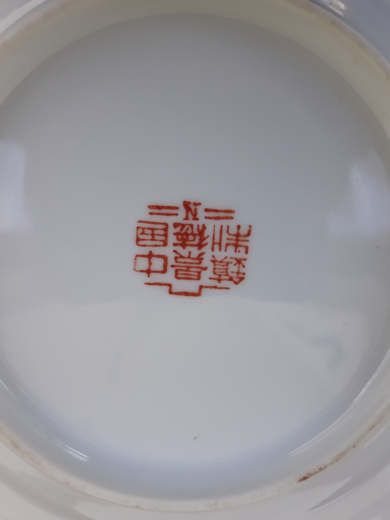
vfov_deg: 63.4
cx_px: 195
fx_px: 421
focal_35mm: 28
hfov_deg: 49.7
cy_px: 260
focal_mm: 3.7
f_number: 1.9
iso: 64
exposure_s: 1/100
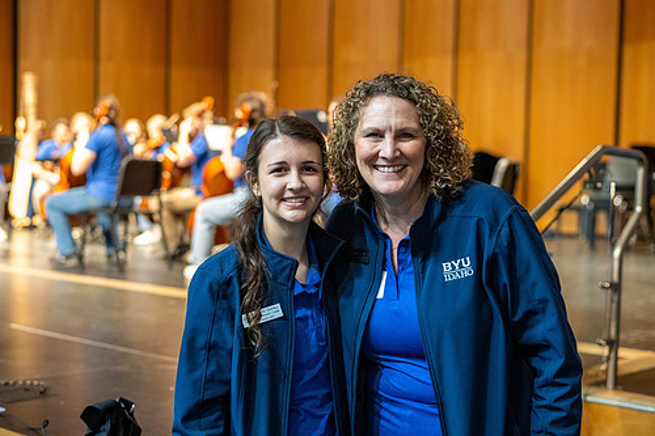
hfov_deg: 34.5
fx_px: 1055
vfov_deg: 23.4
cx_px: 303
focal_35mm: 58
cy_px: 234
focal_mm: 50
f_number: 2.8
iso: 3200
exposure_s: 1/100
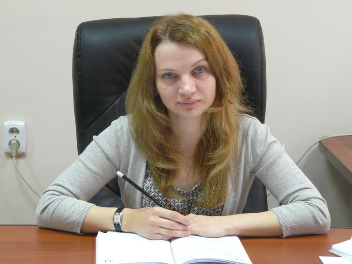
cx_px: 177
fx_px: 732
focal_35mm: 72
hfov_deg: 27.0
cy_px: 131
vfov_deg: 20.4
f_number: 3.2
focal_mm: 11.7
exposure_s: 1/13
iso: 200
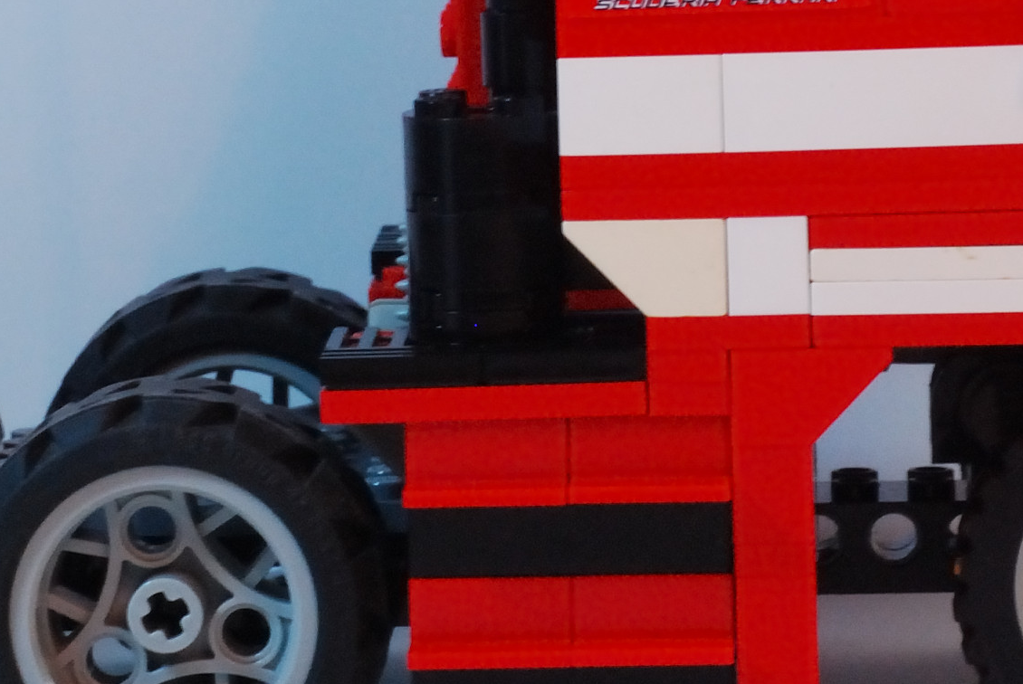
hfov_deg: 8.0
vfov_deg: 5.3
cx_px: 583
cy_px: -147
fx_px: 7310
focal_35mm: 257
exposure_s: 1/25
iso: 800
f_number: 14
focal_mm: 50
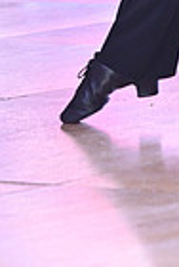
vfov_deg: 4.1
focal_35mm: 496
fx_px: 3681
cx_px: 94
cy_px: -214
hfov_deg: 2.8
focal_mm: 120
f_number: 13
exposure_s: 1/200
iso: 1600
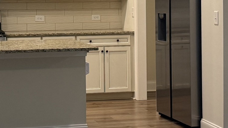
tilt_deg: -1.1
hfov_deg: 21.1
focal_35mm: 101
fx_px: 611
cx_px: 75
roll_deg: +0.6
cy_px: 7
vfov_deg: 11.9
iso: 200
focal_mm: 6.76
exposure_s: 1/120
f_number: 1.78
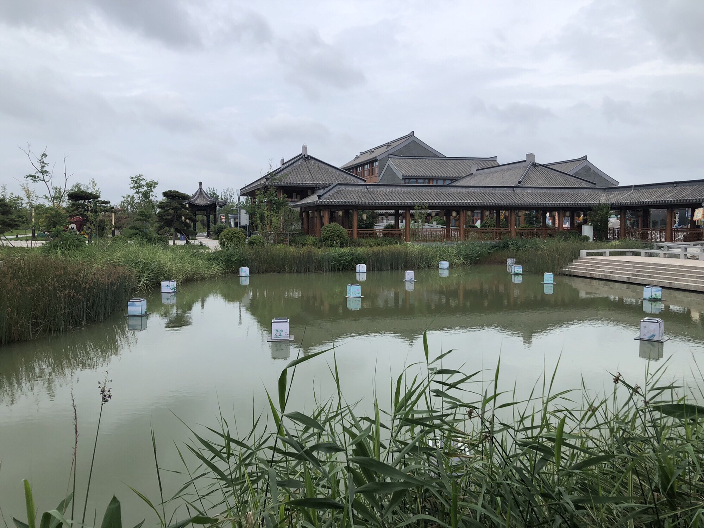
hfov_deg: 63.4
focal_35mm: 28
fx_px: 569
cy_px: 264
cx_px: 352
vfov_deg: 49.7
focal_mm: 3.99
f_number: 1.8
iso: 20
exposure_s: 1/750
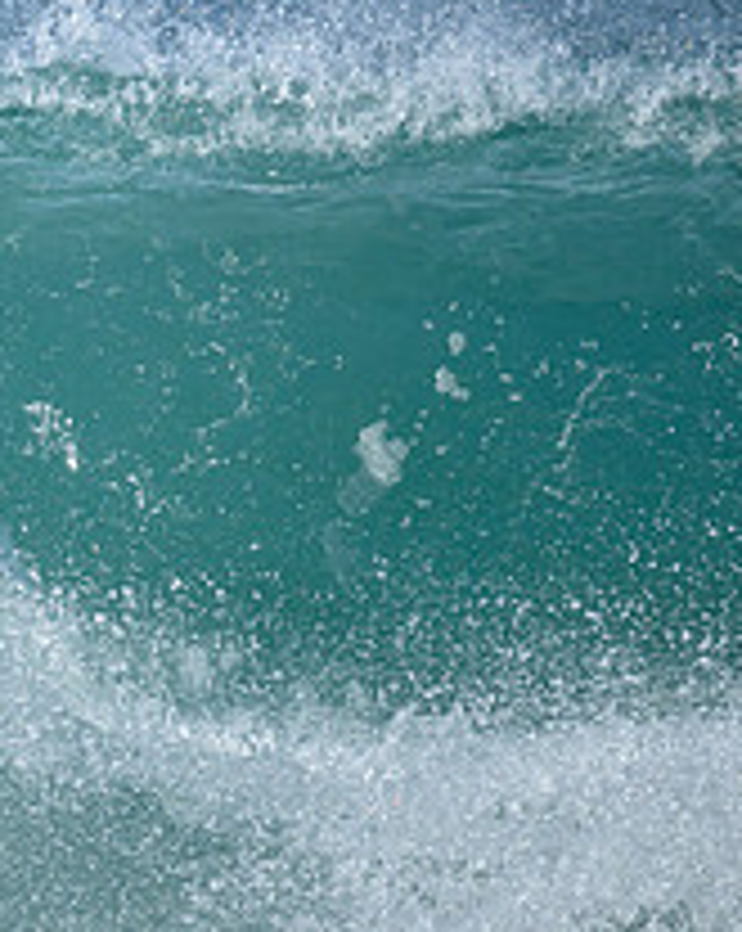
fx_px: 57966
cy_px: 344
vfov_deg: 0.9
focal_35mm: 2107
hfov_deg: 0.7
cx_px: -468
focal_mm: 800
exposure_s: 1/2500
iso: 450
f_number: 6.3
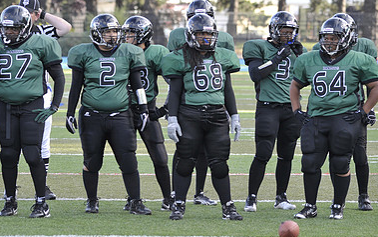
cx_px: 182
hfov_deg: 7.1
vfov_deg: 4.4
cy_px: 91
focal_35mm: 296
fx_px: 3050
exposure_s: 1/1000
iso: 1600
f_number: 5.3
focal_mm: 190
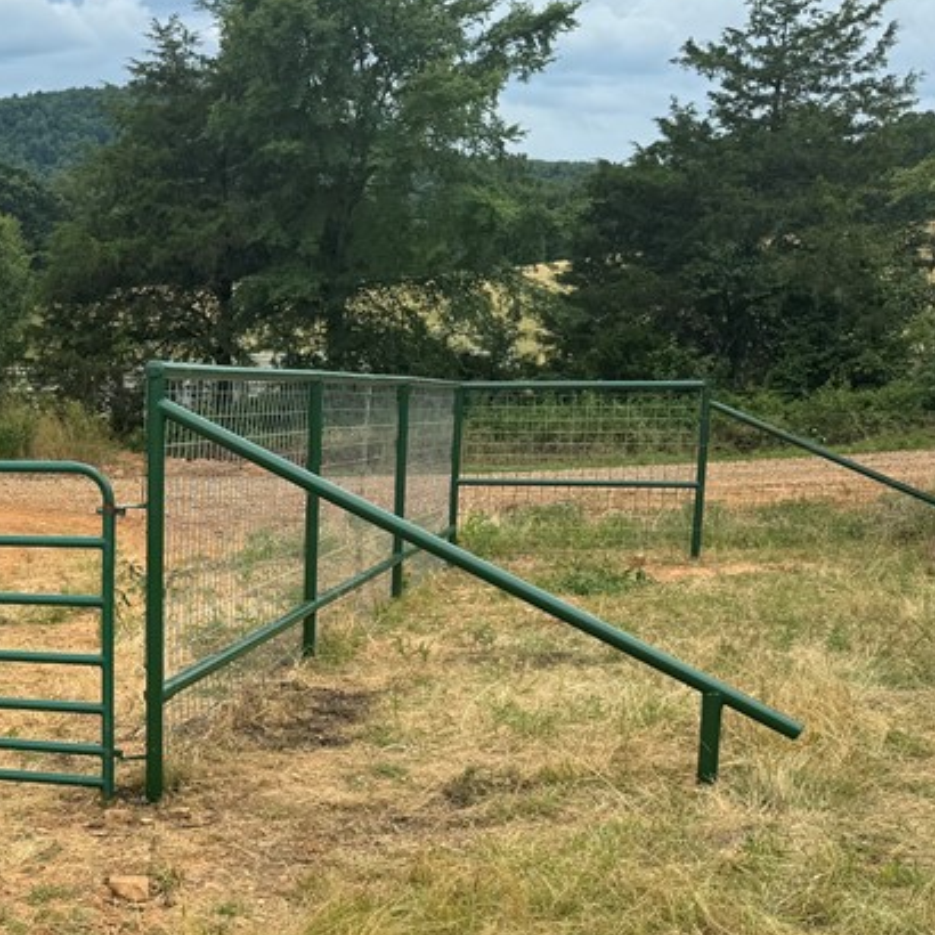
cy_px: 586
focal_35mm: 53
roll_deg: +1.8
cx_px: -157
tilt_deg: -12.7
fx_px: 1620
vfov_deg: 32.1
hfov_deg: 28.4
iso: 80
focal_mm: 6.76
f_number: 1.78
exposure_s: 1/2252
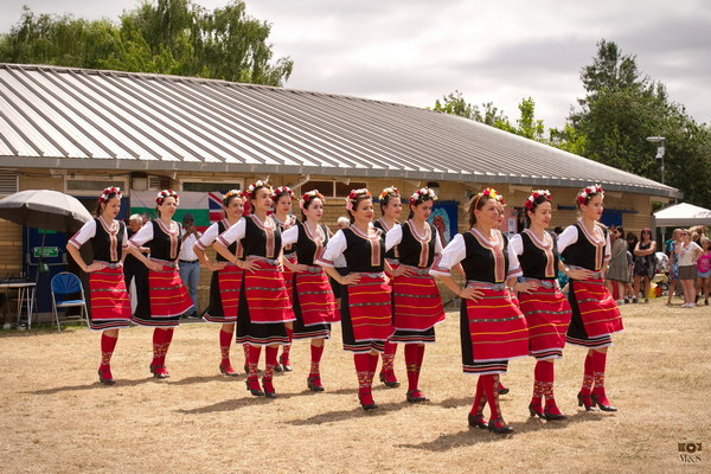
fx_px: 908
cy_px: 237
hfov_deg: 42.7
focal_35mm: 46
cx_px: 356
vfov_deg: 29.2
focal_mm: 46
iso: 100
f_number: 6.3
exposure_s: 1/500
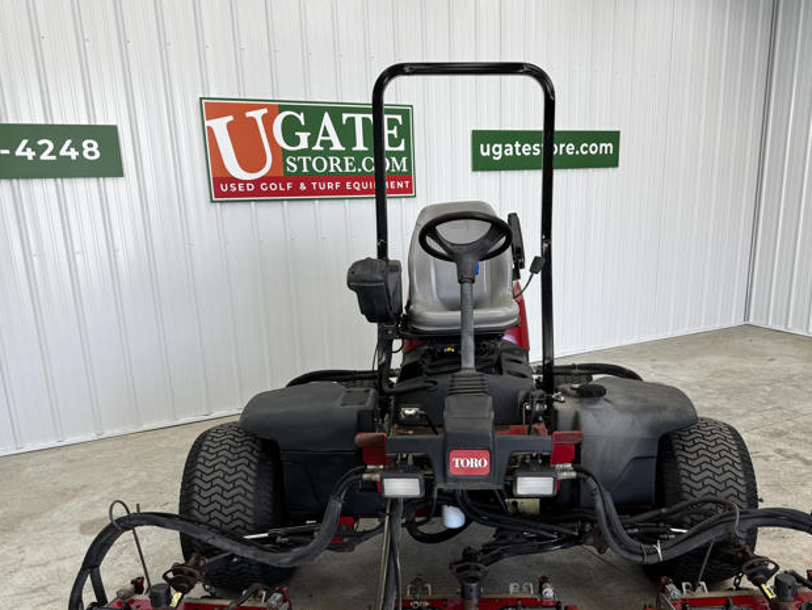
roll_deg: +0.7
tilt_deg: -16.7
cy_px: 382
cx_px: 458
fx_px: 728
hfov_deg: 58.1
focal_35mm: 31
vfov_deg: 45.1
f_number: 1.78
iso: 64
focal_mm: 6.76
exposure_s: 1/159
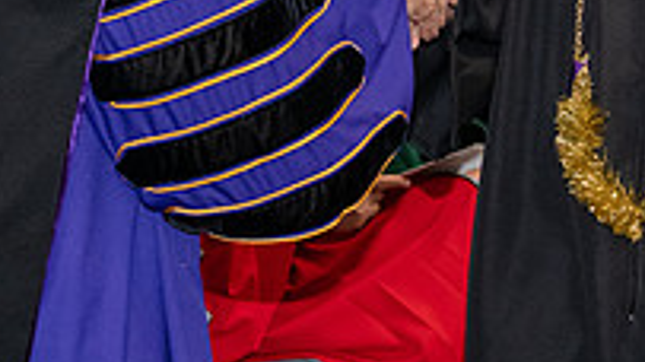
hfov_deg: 10.3
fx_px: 3590
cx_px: 362
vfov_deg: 5.7
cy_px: -173
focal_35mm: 210
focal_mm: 70
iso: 2500
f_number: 5
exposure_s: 1/200
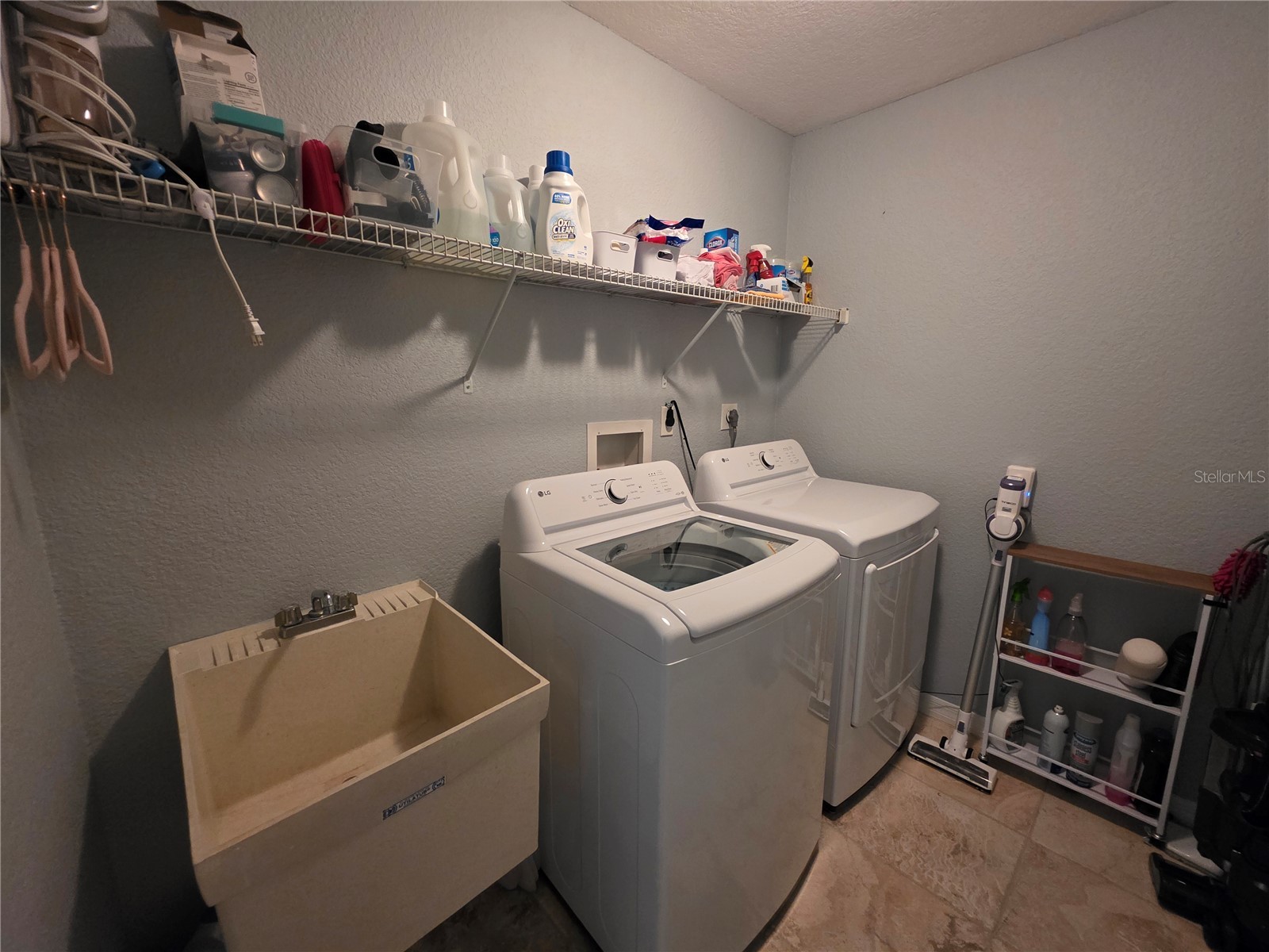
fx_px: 477
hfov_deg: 106.2
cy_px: 476
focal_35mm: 13
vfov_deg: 89.9
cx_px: 634
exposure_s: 1/60
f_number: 1.9
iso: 800
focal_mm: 2.2
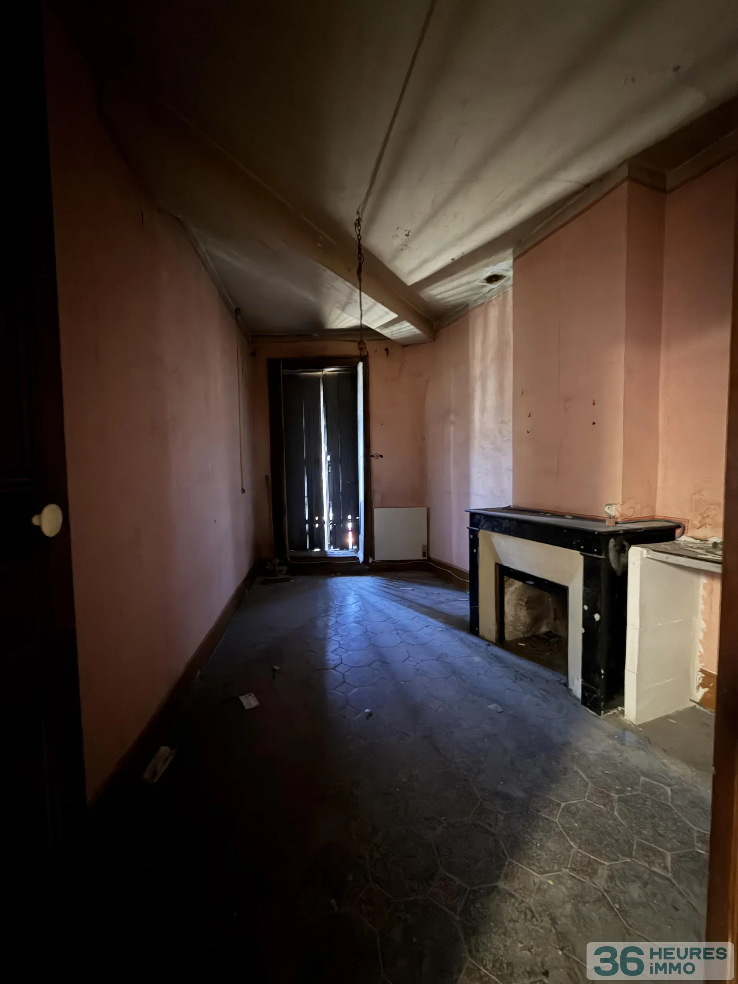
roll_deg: +1.2
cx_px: 369
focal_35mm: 14
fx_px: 398
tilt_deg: -3.9
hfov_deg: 85.7
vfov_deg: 102.1
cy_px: 492
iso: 1600
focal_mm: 2.22
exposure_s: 1/6
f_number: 2.2
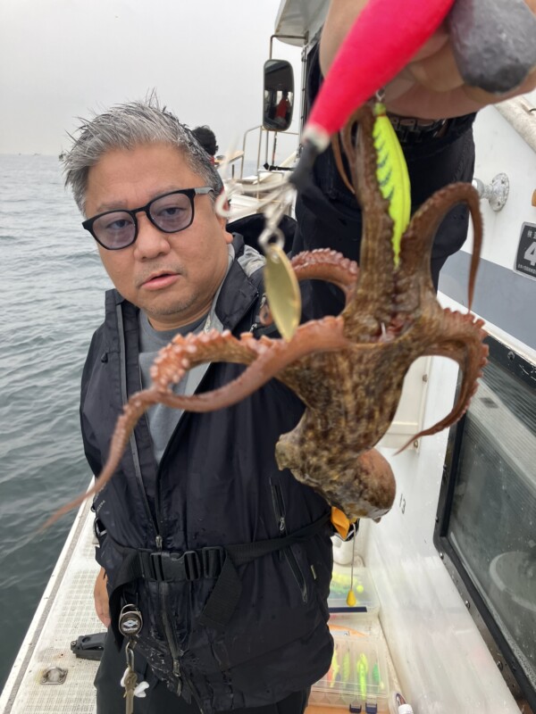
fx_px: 578
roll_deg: +2.5
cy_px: 357
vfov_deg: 63.4
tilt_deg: -15.6
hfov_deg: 49.7
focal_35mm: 28
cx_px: 268
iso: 40
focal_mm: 3.99
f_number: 1.8
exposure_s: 1/121
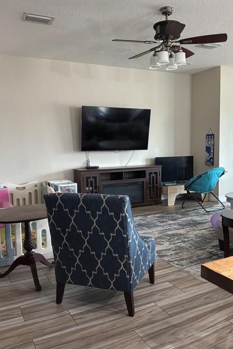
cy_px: 174
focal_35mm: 30
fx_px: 291
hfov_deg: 43.6
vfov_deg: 61.9
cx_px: 124
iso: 200
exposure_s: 1/40
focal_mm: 3
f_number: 1.8
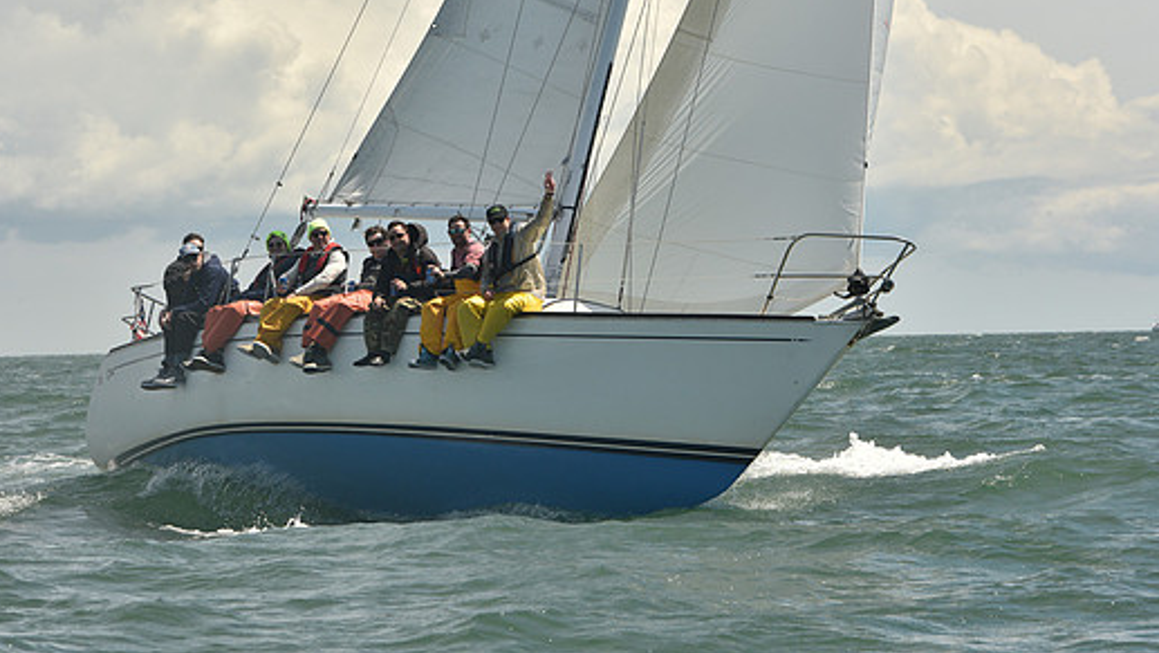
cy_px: 243
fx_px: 5963
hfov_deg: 11.1
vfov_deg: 6.3
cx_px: 578
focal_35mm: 194
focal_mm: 165
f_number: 11
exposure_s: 1/800
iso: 320
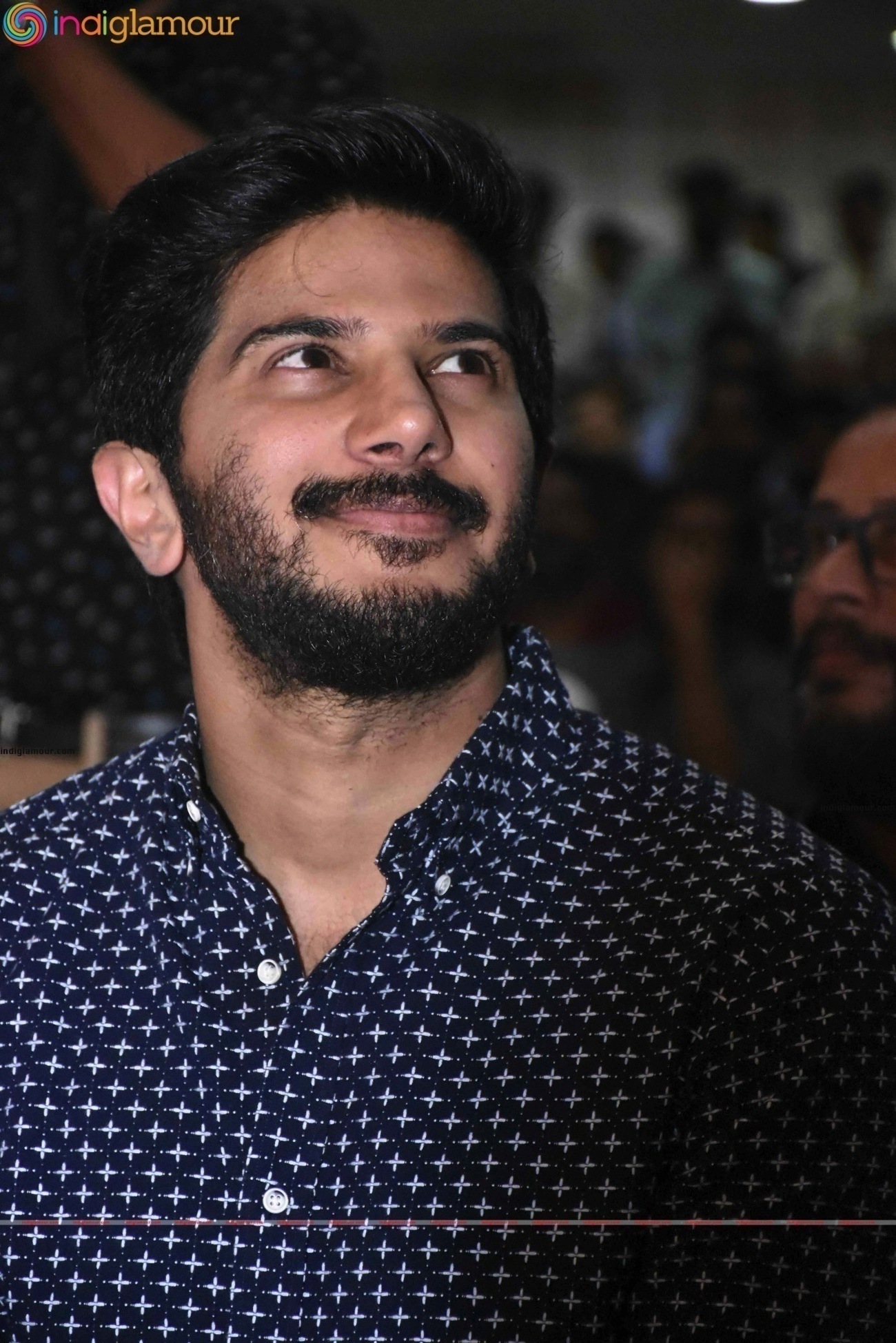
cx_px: 448
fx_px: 5600
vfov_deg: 13.7
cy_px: 672
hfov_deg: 9.1
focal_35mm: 150
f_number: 5.6
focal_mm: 100
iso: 10000
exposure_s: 1/100
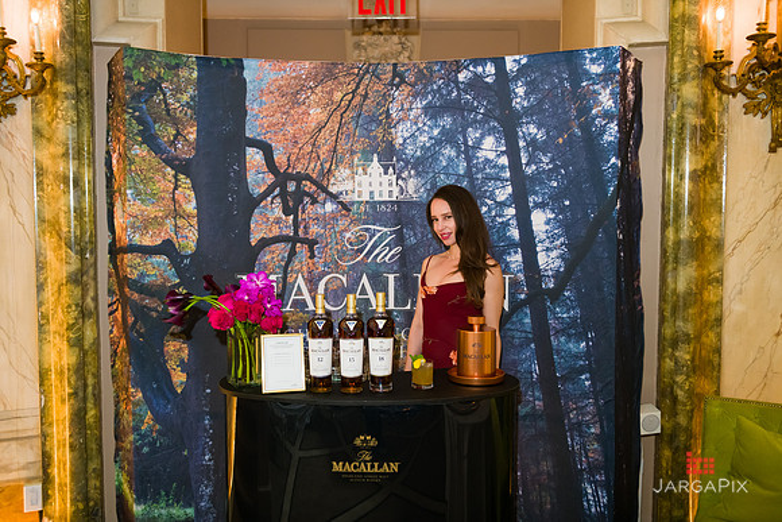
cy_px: 261
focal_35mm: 32
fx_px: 695
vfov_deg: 41.1
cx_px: 391
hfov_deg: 58.7
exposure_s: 1/125
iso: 1600
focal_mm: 32
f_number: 3.2
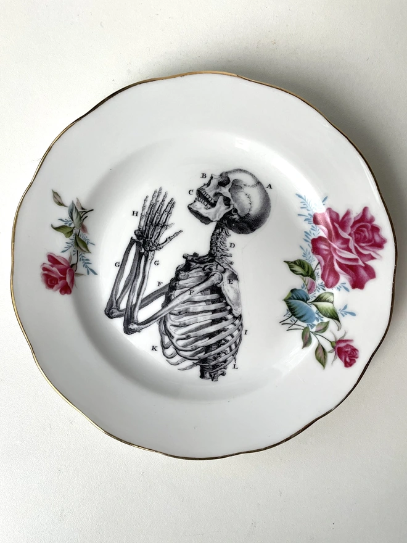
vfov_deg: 67.3
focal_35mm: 26
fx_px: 408
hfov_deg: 53.1
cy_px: 272
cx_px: 204
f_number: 1.6
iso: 80
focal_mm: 4.2
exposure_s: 1/121
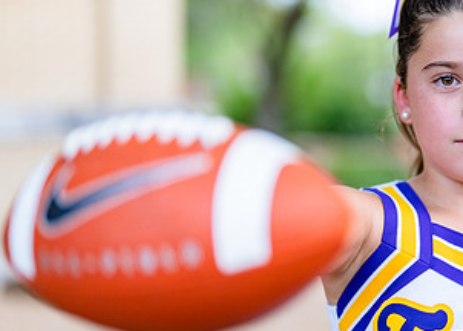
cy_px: 175
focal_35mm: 110
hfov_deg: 17.6
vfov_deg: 13.1
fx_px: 1447
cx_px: 494
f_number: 1.2
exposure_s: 1/400
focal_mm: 50
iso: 400
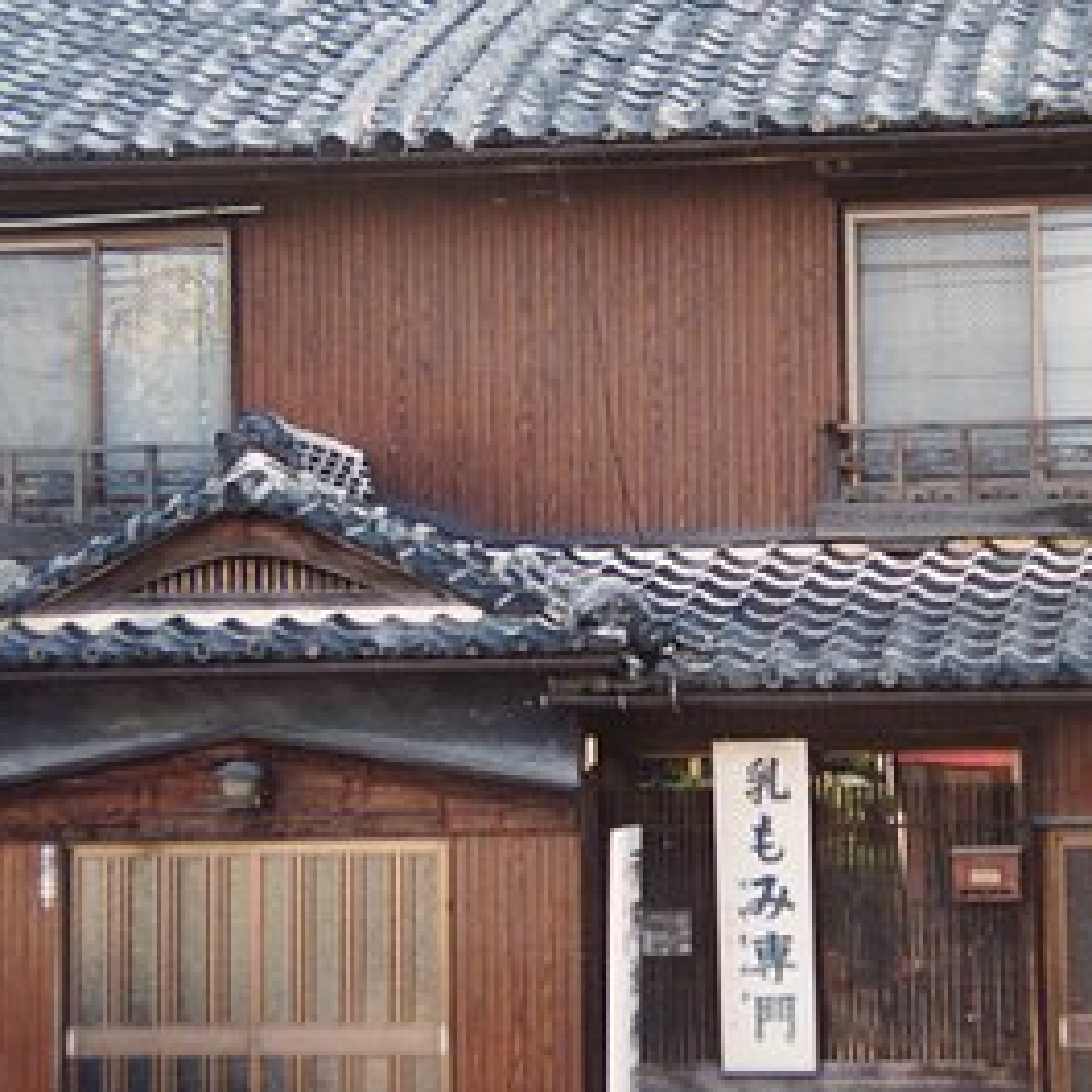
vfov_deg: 6.8
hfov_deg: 6.8
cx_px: 635
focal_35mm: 258
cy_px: 569
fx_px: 9202
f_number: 5.6
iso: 400
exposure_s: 1/25
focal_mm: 105
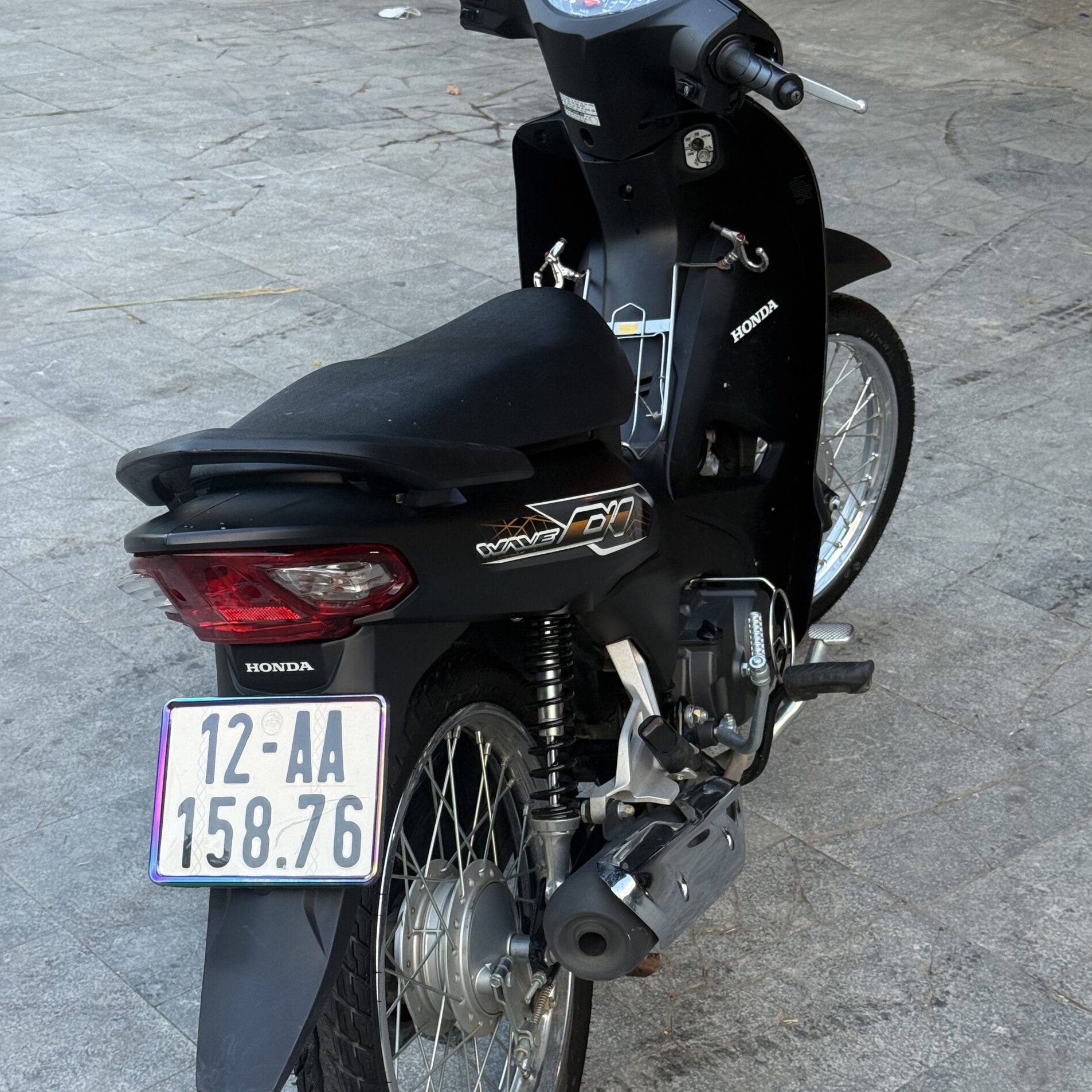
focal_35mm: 57
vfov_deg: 30.0
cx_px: 547
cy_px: 630
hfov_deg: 30.0
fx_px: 2034
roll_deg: -3.3
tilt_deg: -26.2
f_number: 1.78
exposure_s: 1/171
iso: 160
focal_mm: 6.76
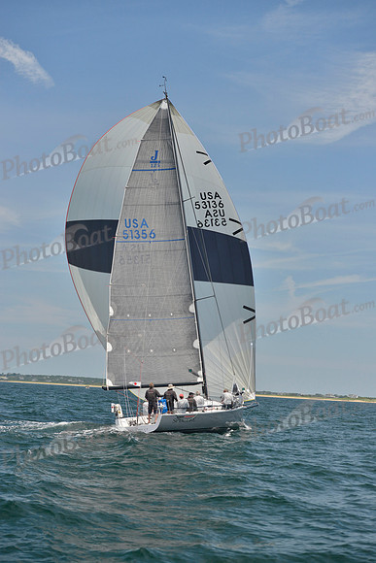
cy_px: 282
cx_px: 188
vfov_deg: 28.8
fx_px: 1096
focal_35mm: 70
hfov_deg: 19.5
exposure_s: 1/1250
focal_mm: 70
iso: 400
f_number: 5
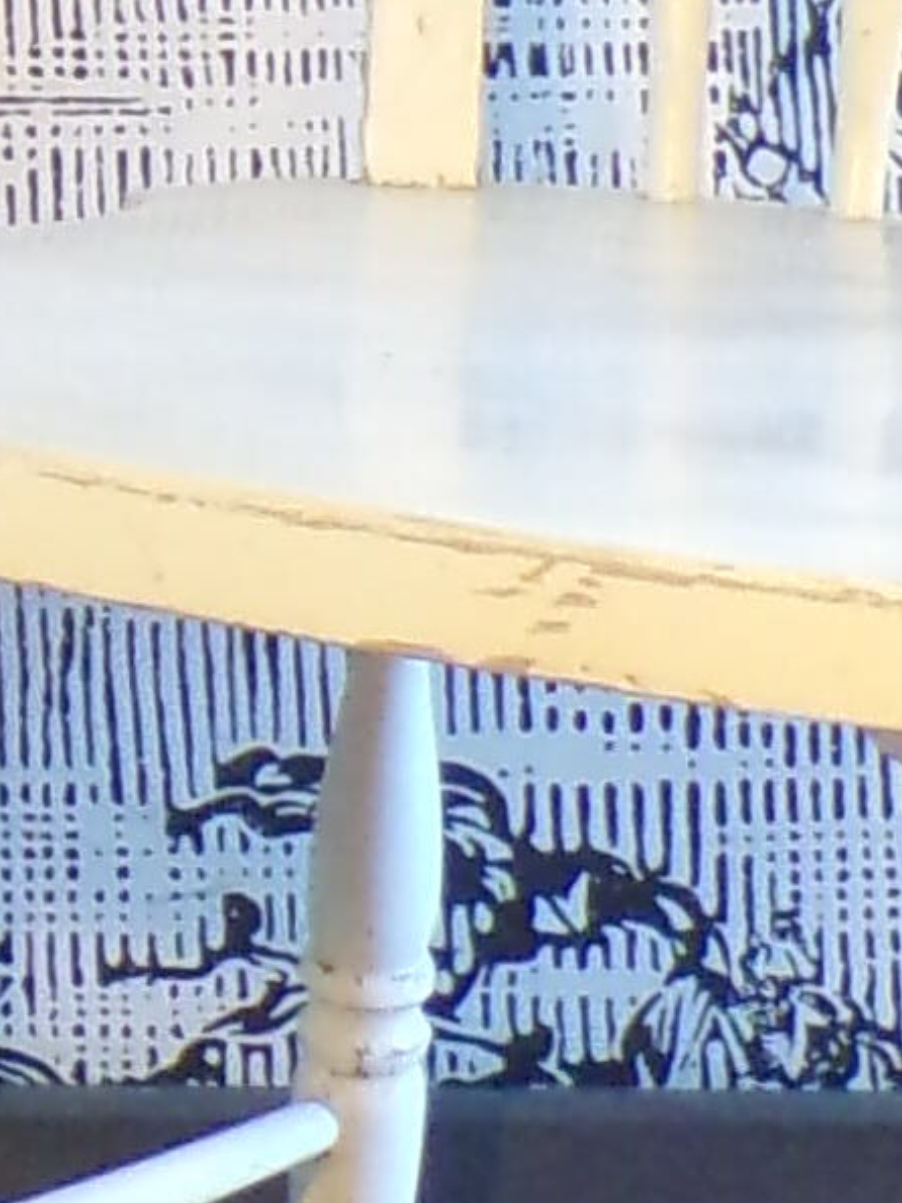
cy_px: -960
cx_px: -803
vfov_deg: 7.7
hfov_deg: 5.9
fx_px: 8619
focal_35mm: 248
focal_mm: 5.8
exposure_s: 1/8
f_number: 3.2
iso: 400
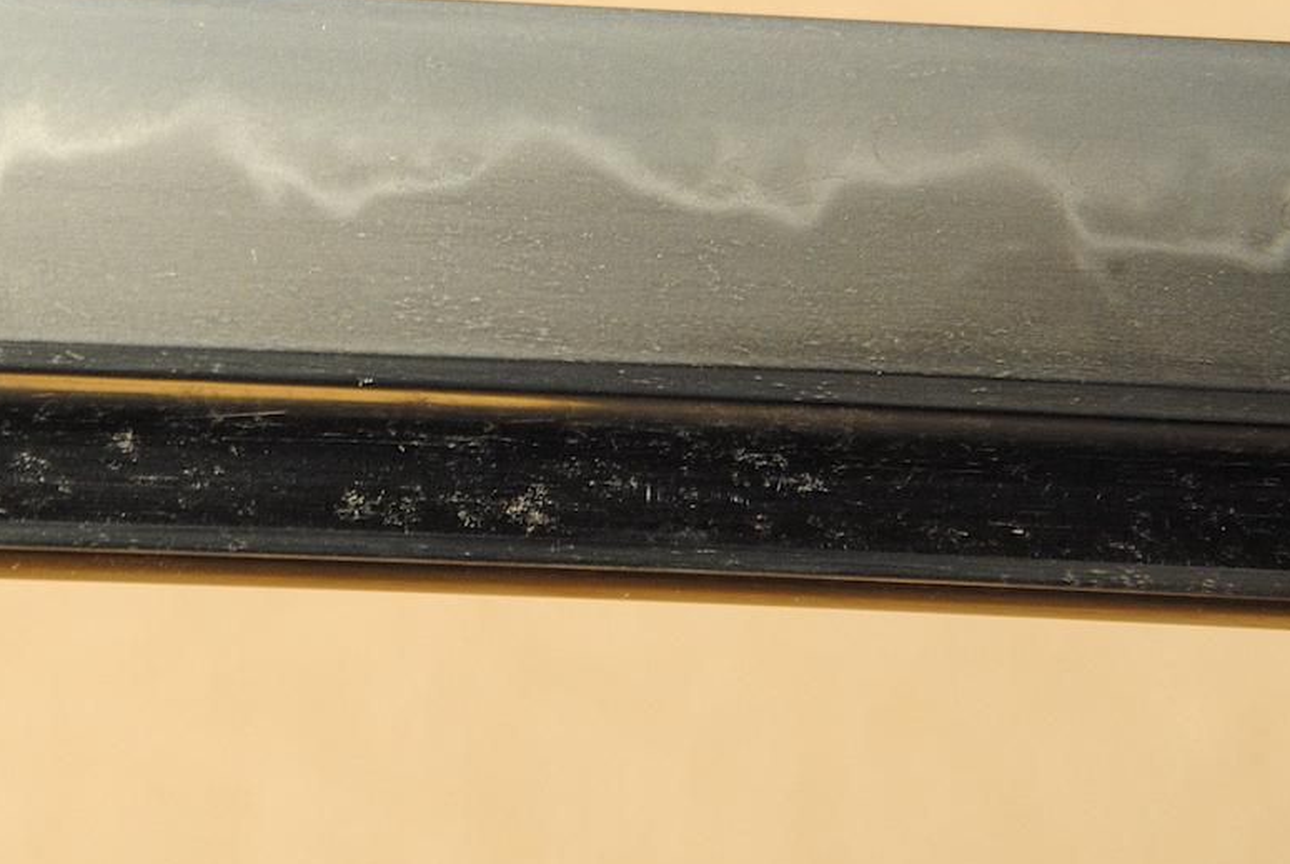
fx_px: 13129
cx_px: 278
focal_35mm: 366
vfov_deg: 3.8
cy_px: 201
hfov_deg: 5.6
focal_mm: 135
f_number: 11
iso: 400
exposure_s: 1/2
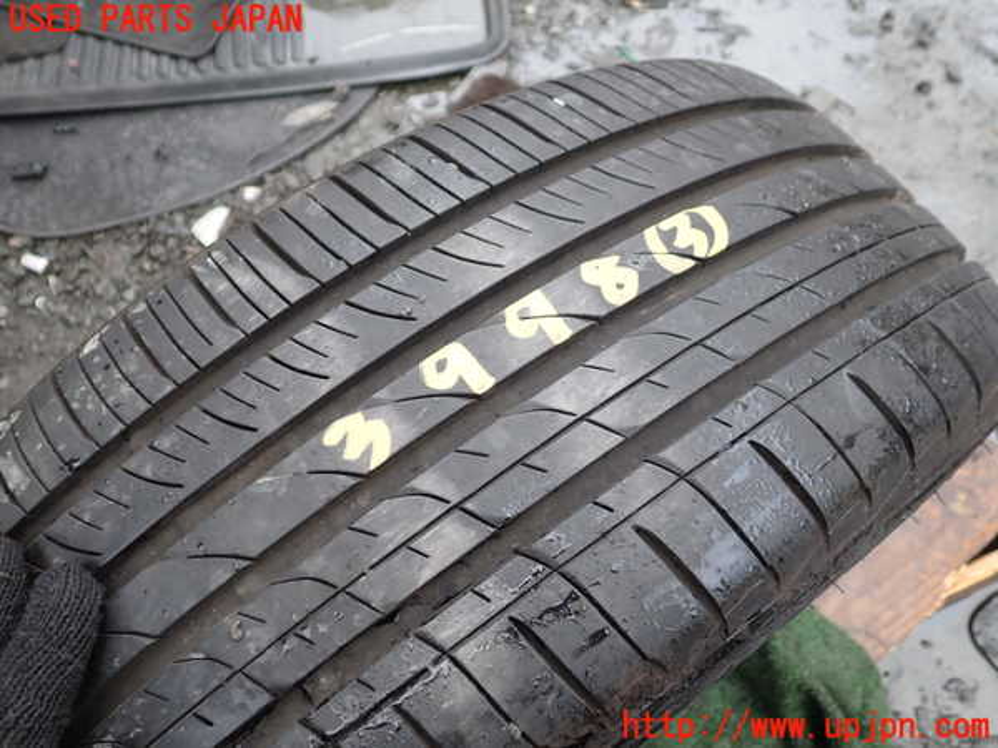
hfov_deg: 60.0
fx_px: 865
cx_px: 499
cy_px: 374
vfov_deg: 46.8
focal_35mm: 30
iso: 100
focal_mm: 5.4
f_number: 2.3
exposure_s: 1/80
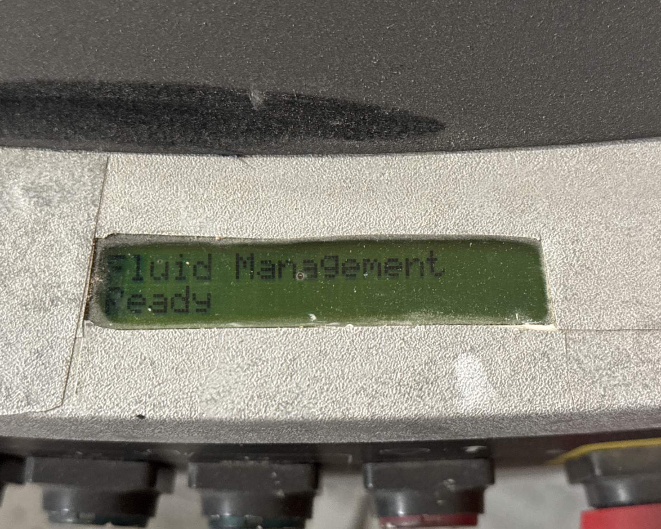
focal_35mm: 51
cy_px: 260
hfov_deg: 36.7
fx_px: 998
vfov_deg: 29.7
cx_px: 318
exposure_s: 1/33
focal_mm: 6.76
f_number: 1.78
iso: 400
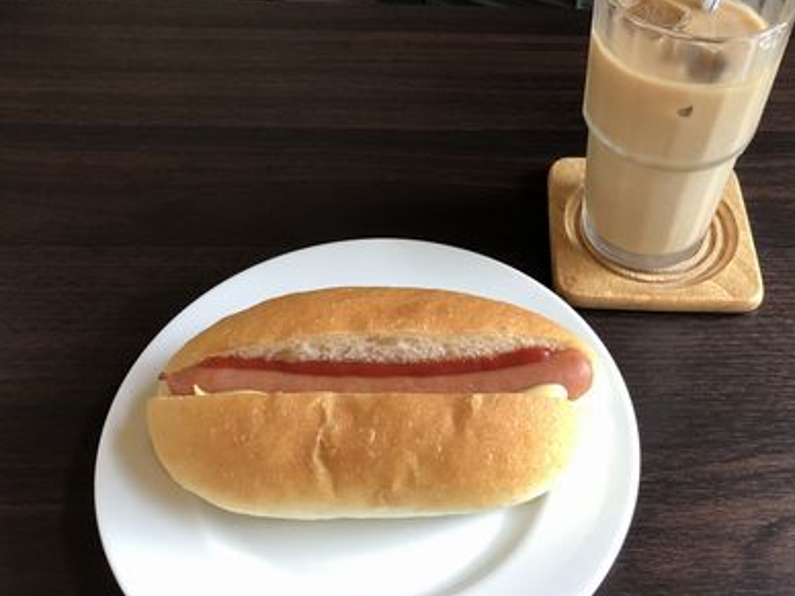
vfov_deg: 36.8
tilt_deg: -50.0
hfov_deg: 47.3
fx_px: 896
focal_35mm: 39
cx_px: 508
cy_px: 306
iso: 64
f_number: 1.8
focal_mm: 3.99
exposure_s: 1/17
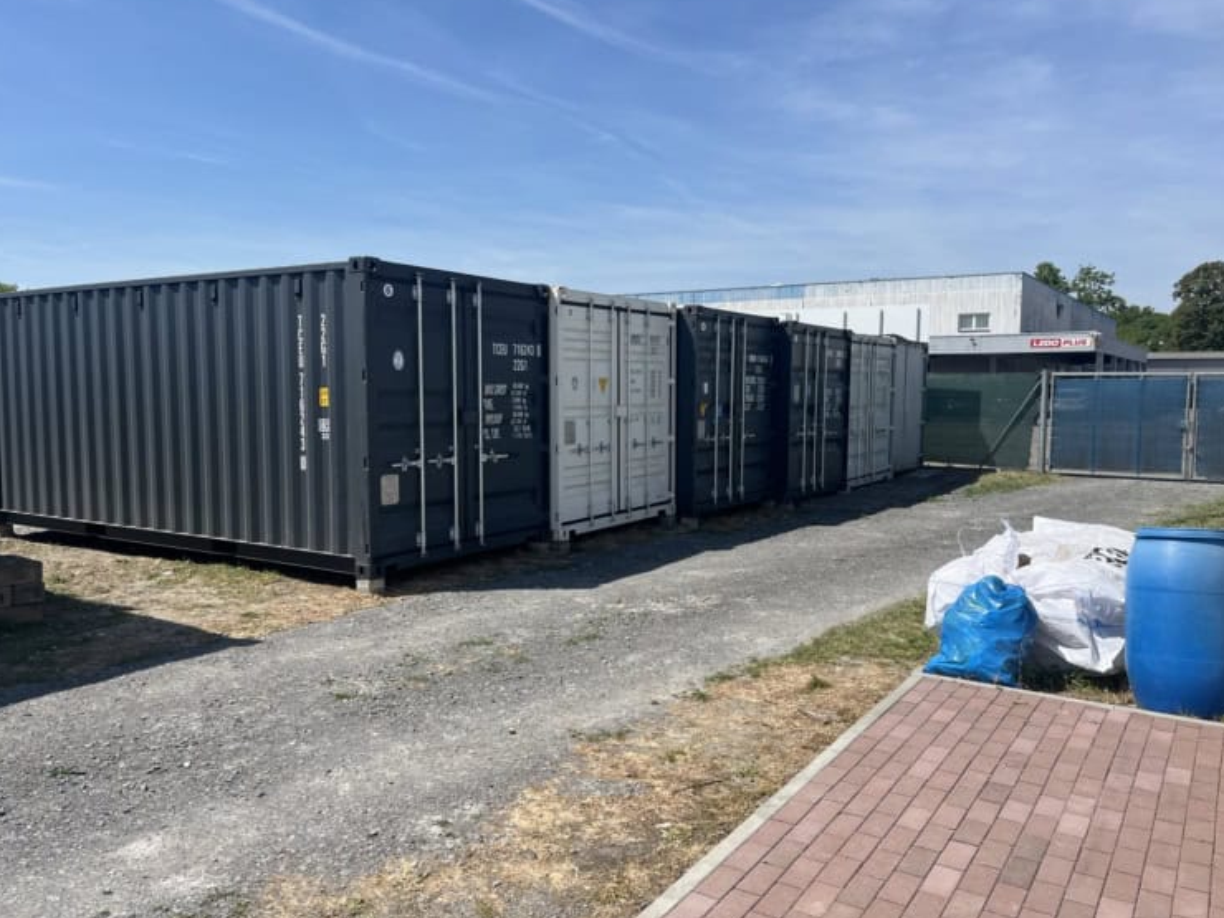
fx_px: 955
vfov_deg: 51.4
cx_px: 625
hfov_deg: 65.3
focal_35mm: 27
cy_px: 452
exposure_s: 1/4310
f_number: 1.6
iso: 50
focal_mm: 5.1
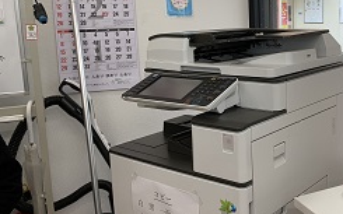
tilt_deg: -9.7
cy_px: 84
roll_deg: +1.7
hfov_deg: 42.6
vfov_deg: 28.5
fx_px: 421
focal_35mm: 45
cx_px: 269
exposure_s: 1/122
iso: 25
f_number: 1.8
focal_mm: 4.25
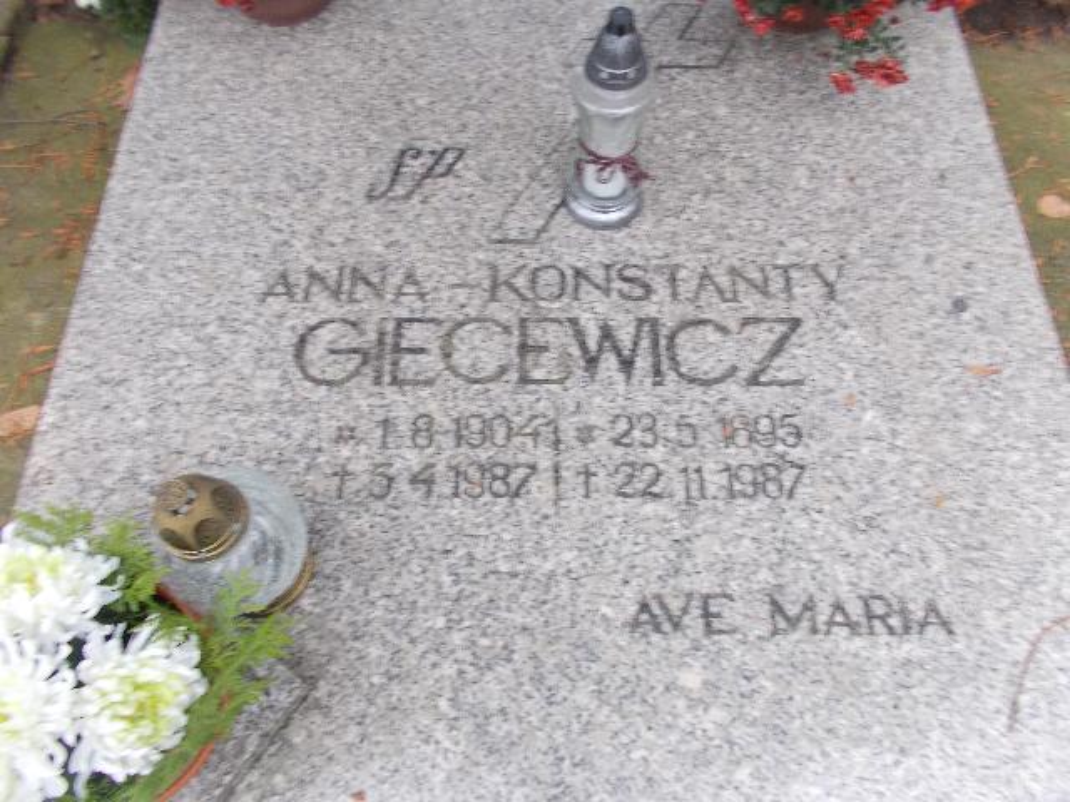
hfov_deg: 67.3
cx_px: 535
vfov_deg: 53.1
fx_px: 804
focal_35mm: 26
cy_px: 401
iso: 200
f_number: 3.2
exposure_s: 1/20
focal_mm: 4.6
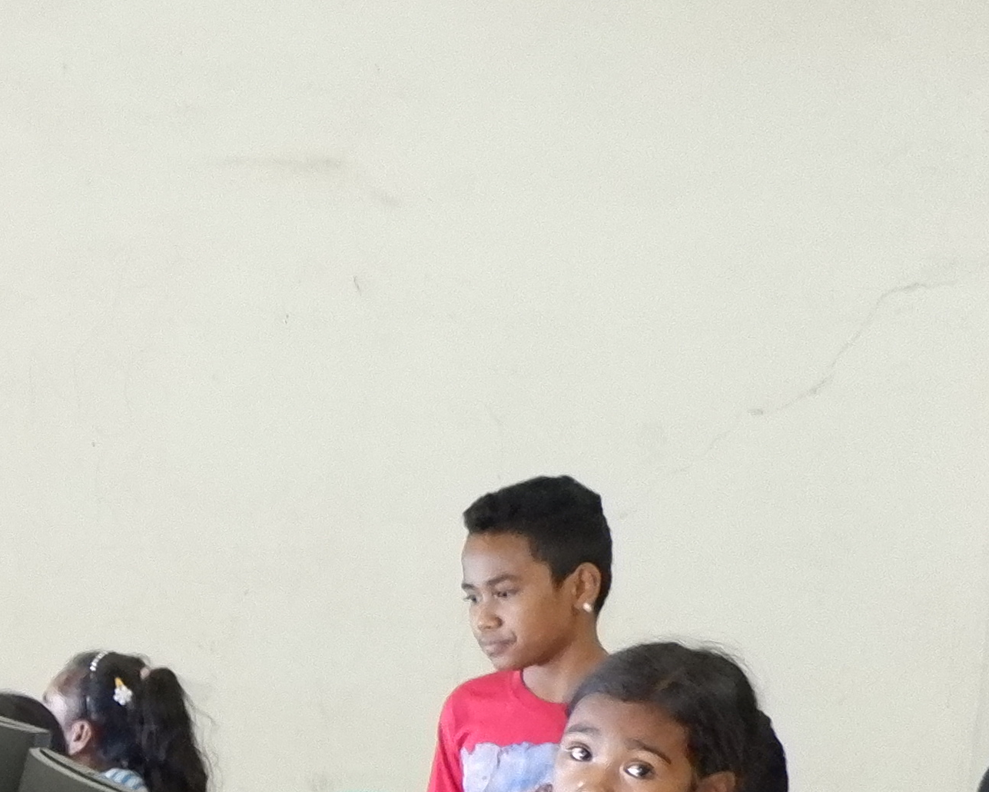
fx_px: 3074
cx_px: -844
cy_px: 1037
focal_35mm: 105
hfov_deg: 15.5
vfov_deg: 14.1
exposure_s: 1/17
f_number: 3.5
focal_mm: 16
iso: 3200
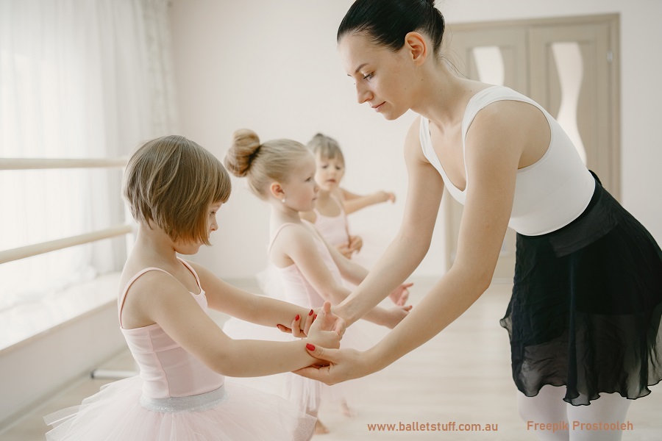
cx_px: 331
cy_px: 220
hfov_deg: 54.4
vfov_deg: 37.9
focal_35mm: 35
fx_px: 644
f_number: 2.8
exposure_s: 1/250
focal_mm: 35
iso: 400
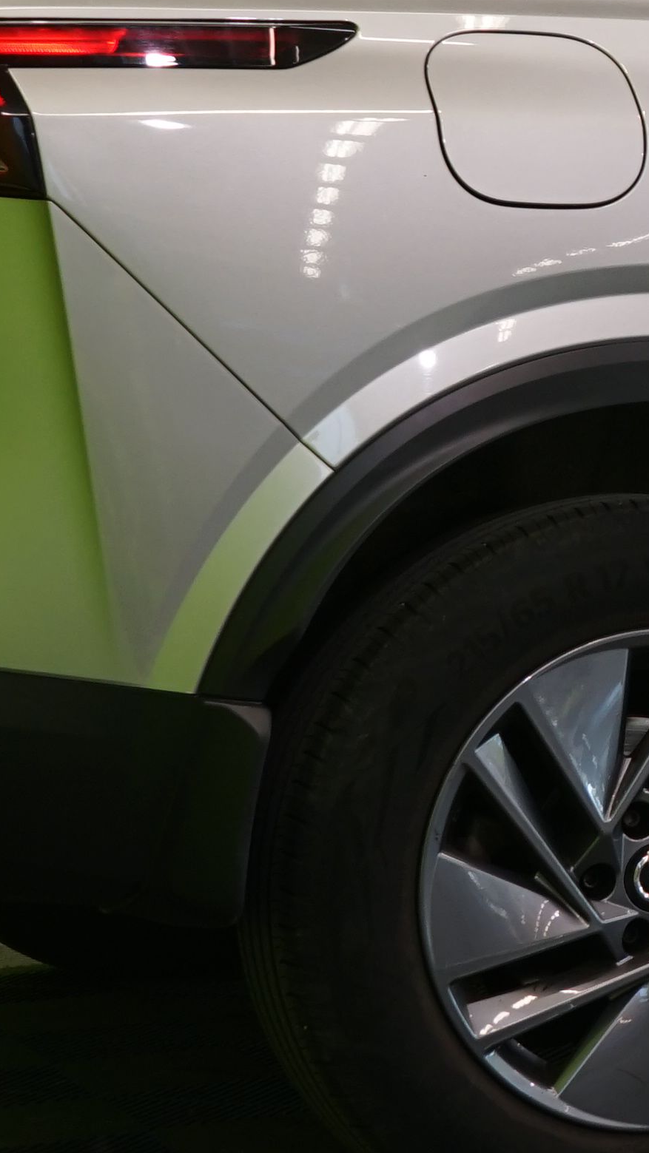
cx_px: 1221
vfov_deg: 16.1
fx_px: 4069
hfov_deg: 8.7
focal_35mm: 133
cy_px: 337
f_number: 6.3
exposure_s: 1/30
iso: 400
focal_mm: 33
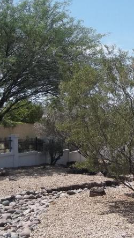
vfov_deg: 31.0
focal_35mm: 68
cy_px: 133
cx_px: 134
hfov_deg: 17.3
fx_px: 429
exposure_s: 1/200
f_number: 8.9
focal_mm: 4.9
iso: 80
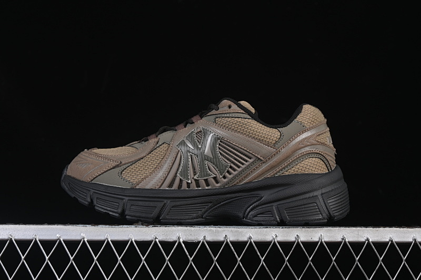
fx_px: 877
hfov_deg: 27.0
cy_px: 140
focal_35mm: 75
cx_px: 210
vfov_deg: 18.2
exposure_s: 1/60
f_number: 6.3
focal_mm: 50
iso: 160
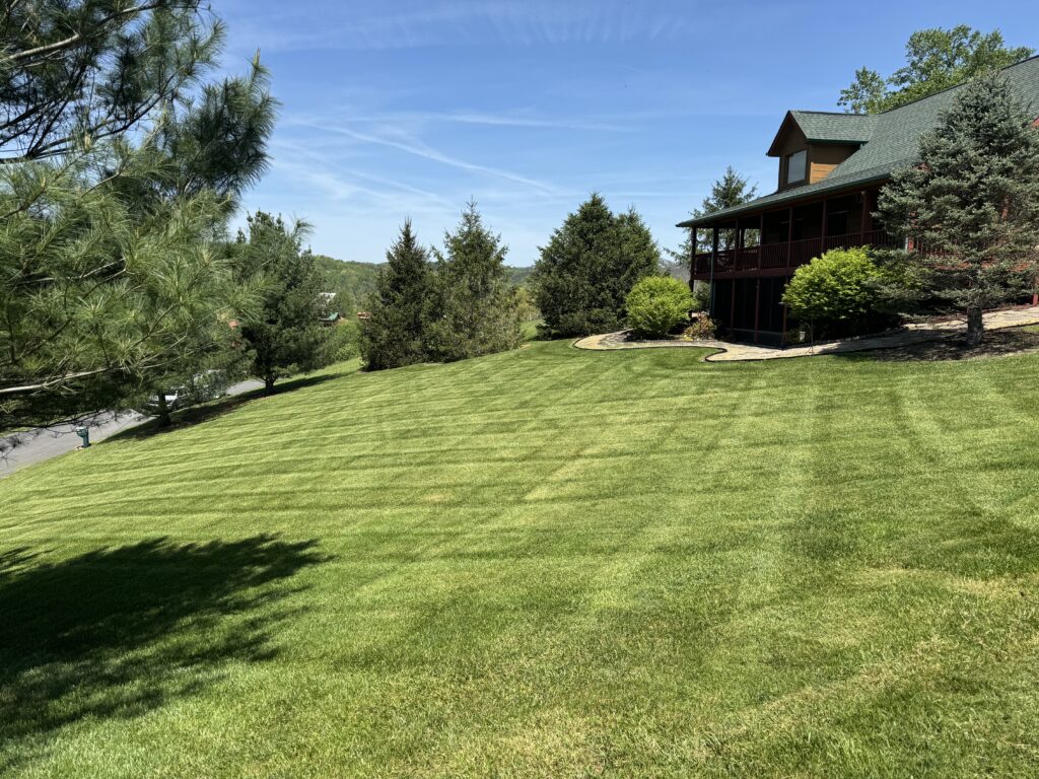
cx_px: 520
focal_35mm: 24
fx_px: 720
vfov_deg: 56.8
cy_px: 390
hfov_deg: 71.6
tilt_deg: -7.3
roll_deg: -1.3
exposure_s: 1/3802
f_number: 1.78
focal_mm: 6.76
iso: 80
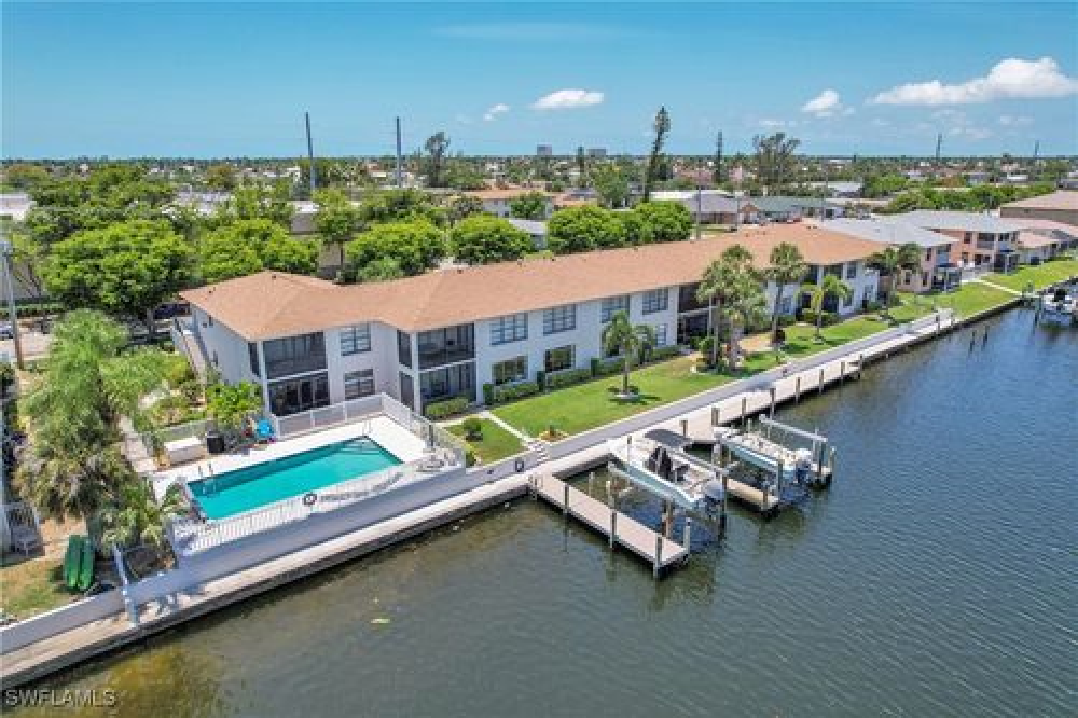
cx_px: 539
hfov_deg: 78.6
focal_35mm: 22
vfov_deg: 57.2
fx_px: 659
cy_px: 359
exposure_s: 1/1600
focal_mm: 8.38
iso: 100
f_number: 2.8
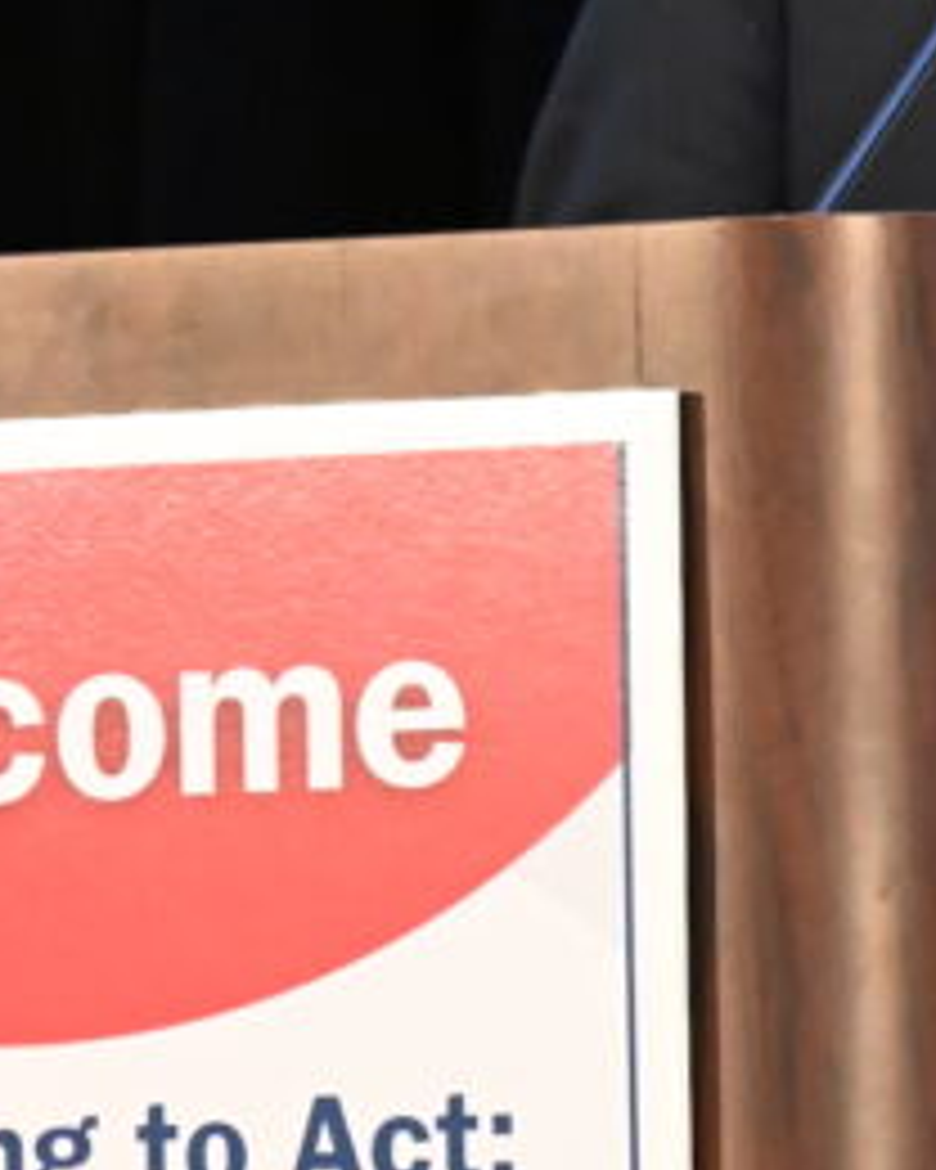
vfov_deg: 2.6
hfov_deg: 2.1
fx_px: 25624
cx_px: 695
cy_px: 454
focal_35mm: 740
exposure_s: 1/125
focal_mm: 200
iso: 12800
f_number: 6.3
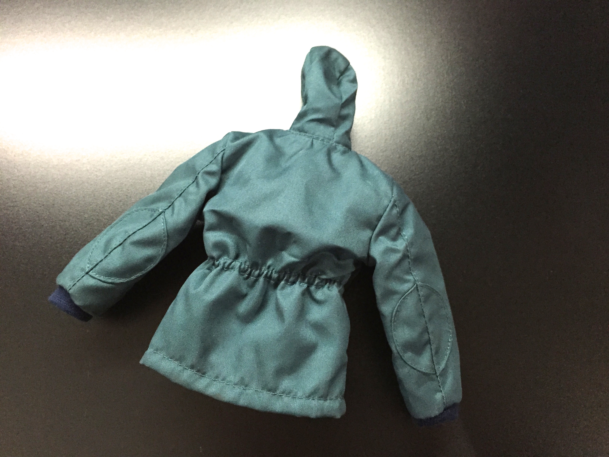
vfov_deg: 48.2
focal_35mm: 29
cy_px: 228
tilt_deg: -72.9
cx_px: 304
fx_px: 510
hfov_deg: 61.7
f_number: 2.2
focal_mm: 4.15
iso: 250
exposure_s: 1/20
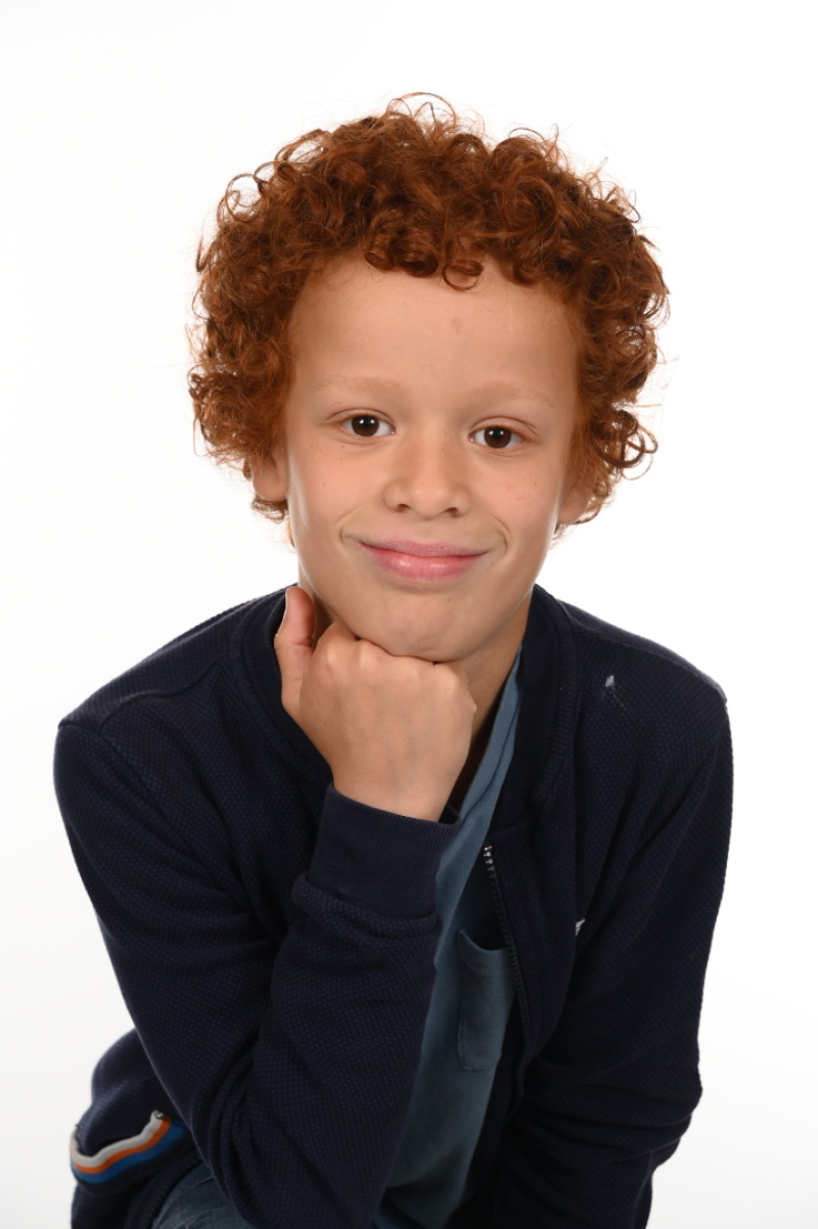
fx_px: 3583
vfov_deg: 19.5
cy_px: 614
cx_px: 409
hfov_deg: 13.0
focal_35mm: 105
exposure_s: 1/125
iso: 400
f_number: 10
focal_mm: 105
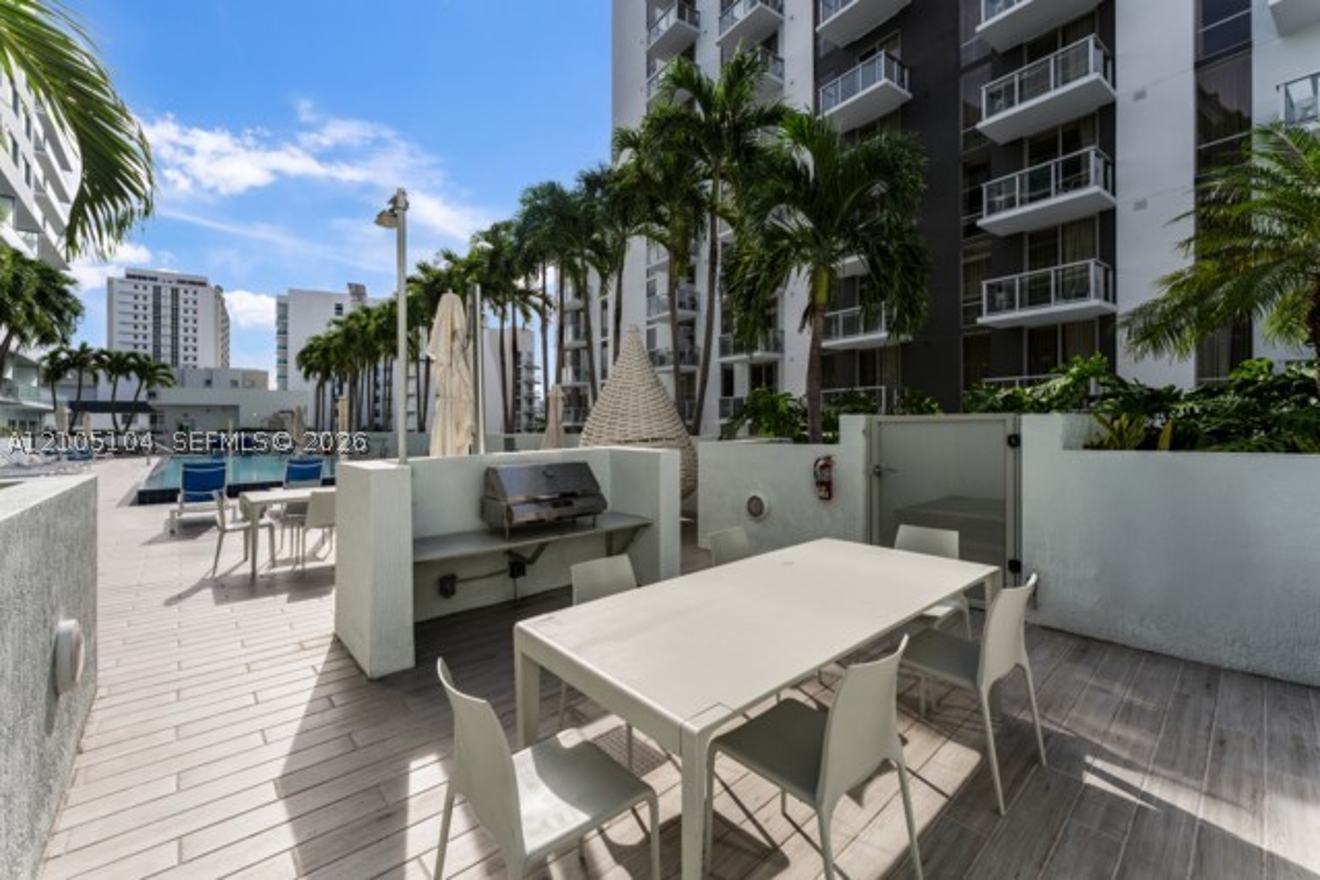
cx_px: 660
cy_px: 440
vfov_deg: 81.2
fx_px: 513
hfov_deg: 104.3
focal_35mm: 14
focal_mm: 14
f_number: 11
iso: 200
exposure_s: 1/250
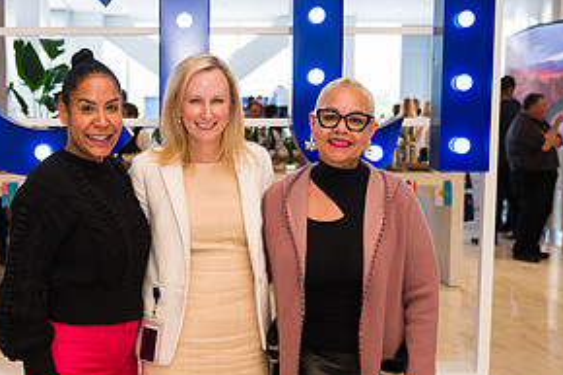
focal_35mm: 54
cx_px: 173
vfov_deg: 25.0
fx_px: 844
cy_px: 185
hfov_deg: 36.4
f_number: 3.2
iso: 1250
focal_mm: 27
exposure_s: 1/500
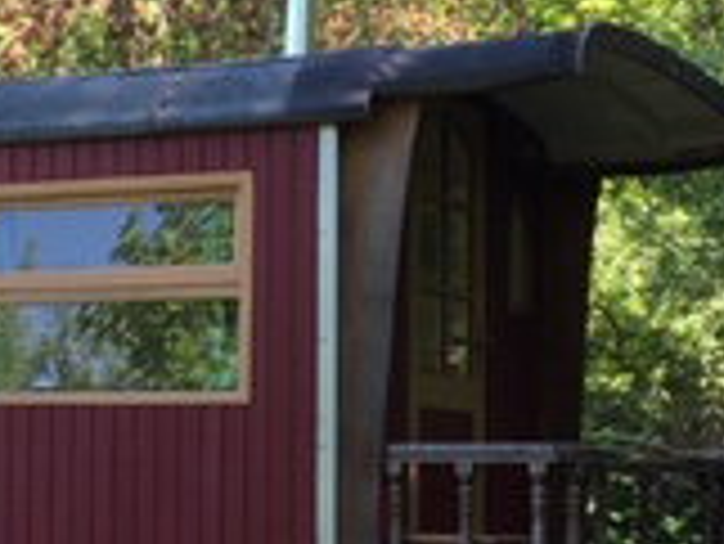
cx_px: 184
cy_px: 409
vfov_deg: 12.9
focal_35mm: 115
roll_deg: -1.4
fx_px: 2407
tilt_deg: +2.4
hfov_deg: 17.0
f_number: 2.2
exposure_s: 1/160
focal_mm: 4.15
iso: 25
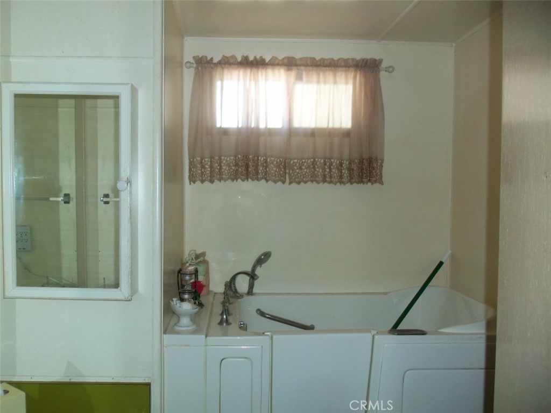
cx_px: 276
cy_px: 206
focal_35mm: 29
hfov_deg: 61.7
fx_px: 462
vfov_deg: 48.2
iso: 100
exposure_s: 1/30
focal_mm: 5.2
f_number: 3.4
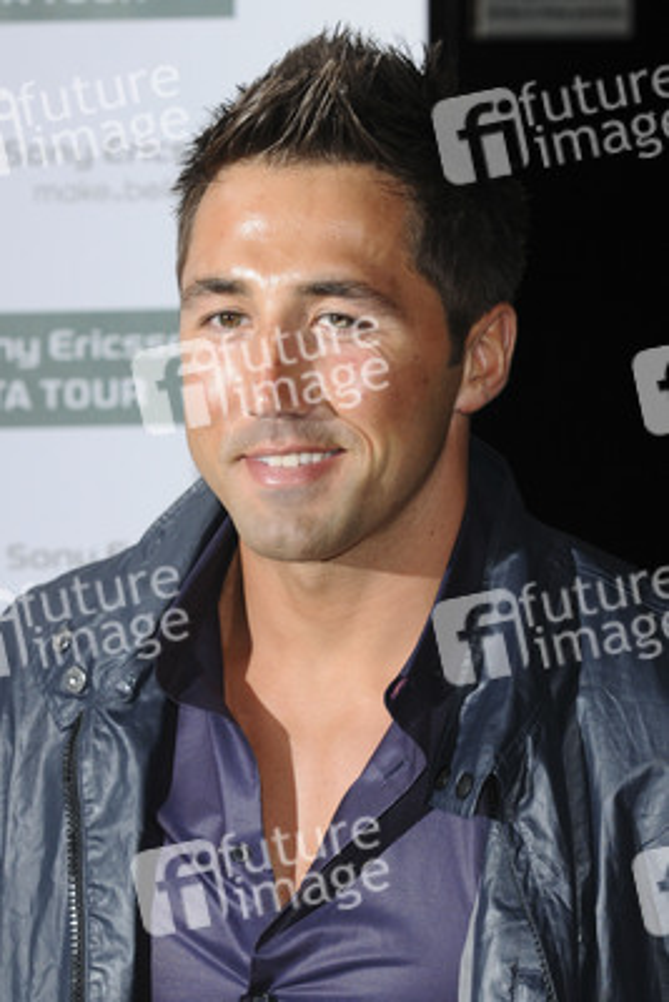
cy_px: 501
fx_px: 4386
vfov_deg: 13.0
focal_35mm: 158
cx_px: 334
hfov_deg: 8.7
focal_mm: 105
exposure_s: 1/160
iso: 400
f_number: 5.6
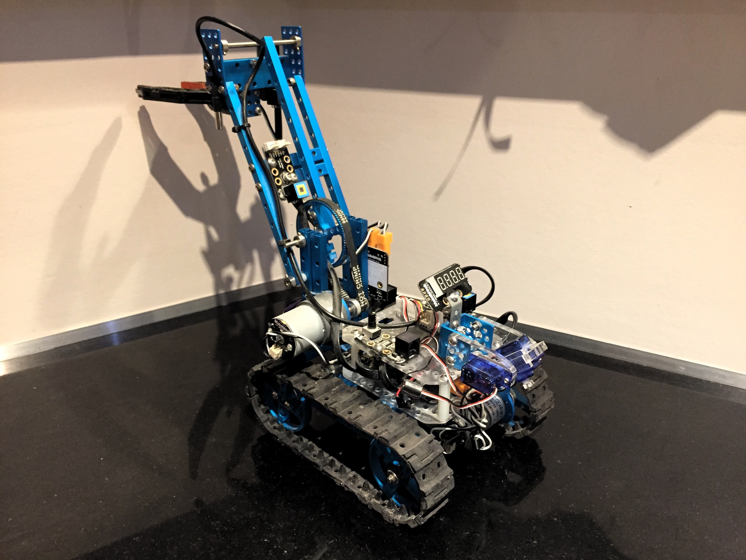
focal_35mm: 29
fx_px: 625
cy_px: 280
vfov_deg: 48.2
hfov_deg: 61.7
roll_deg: -0.6
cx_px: 373
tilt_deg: -25.4
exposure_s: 1/20
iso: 250
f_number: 2.2
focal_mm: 4.15
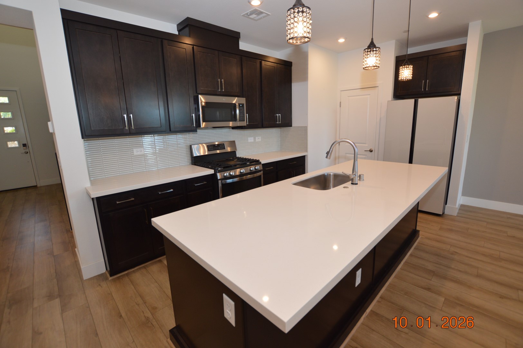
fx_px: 218
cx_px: 262
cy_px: 174
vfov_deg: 77.2
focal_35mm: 15
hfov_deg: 100.4
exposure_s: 1/100
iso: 400
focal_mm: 10
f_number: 5
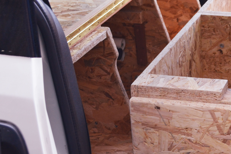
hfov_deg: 19.5
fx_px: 643
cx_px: 258
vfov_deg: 13.7
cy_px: 71
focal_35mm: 100
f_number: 5.6
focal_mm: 29
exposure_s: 1/125
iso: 360
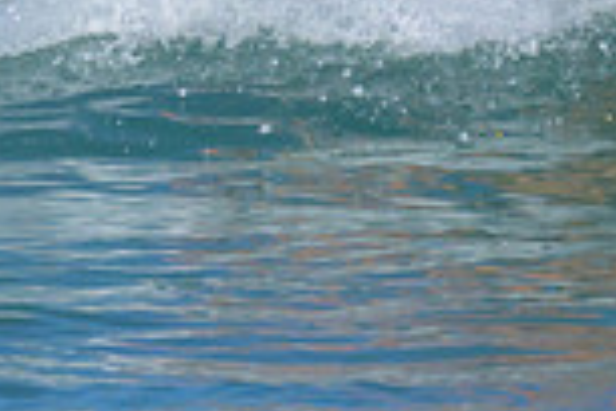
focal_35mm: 2928
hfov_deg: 0.7
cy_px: -269
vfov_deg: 0.5
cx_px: 100
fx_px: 50097
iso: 1250
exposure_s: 1/2000
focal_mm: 560
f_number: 8
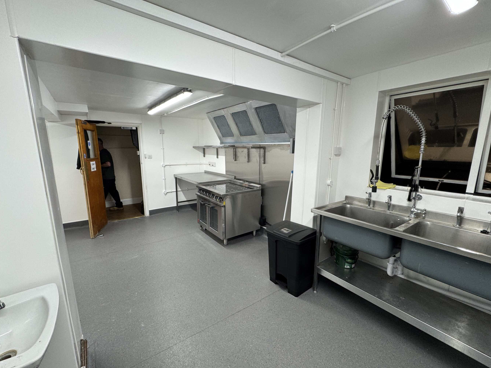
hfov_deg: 98.2
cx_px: 246
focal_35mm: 15
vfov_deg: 81.7
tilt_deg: -10.3
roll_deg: -1.3
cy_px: 185
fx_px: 213
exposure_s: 1/100
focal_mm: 2.22
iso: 100
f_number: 2.2
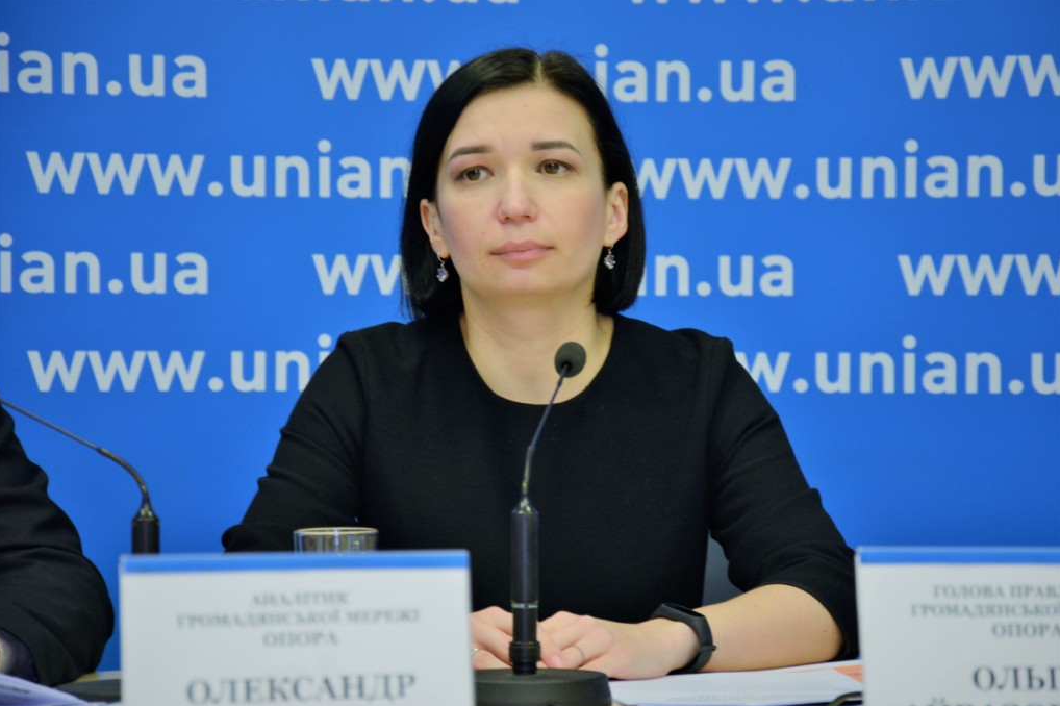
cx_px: 529
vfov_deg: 8.7
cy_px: 355
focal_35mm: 159
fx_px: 4665
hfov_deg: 13.0
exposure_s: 1/30
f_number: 5.6
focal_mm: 105
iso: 640
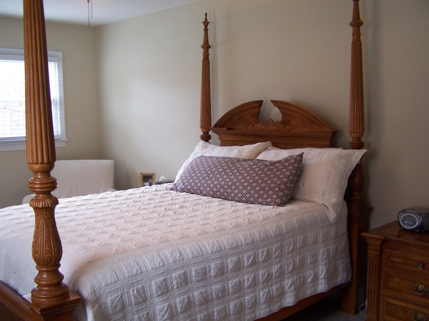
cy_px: 160
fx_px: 471
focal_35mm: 38
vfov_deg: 37.7
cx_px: 214
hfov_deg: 49.0
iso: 140
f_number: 2.8
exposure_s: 1/25
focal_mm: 6.3
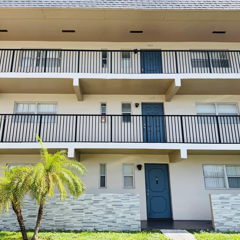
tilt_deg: +17.0
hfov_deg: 55.6
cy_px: 118
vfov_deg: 55.6
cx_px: 110
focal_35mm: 29
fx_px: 227
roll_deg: +0.5
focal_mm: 6.76
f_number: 1.78
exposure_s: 1/2169
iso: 80
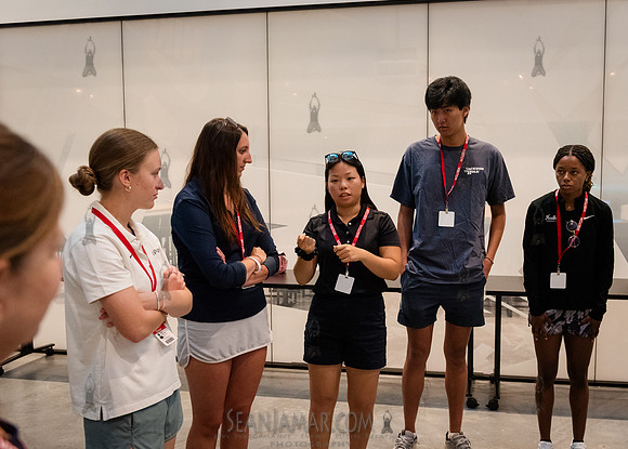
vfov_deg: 37.7
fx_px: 657
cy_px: 238
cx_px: 356
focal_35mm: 37
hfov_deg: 50.9
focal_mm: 31
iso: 6400
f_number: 3.5
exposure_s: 1/250
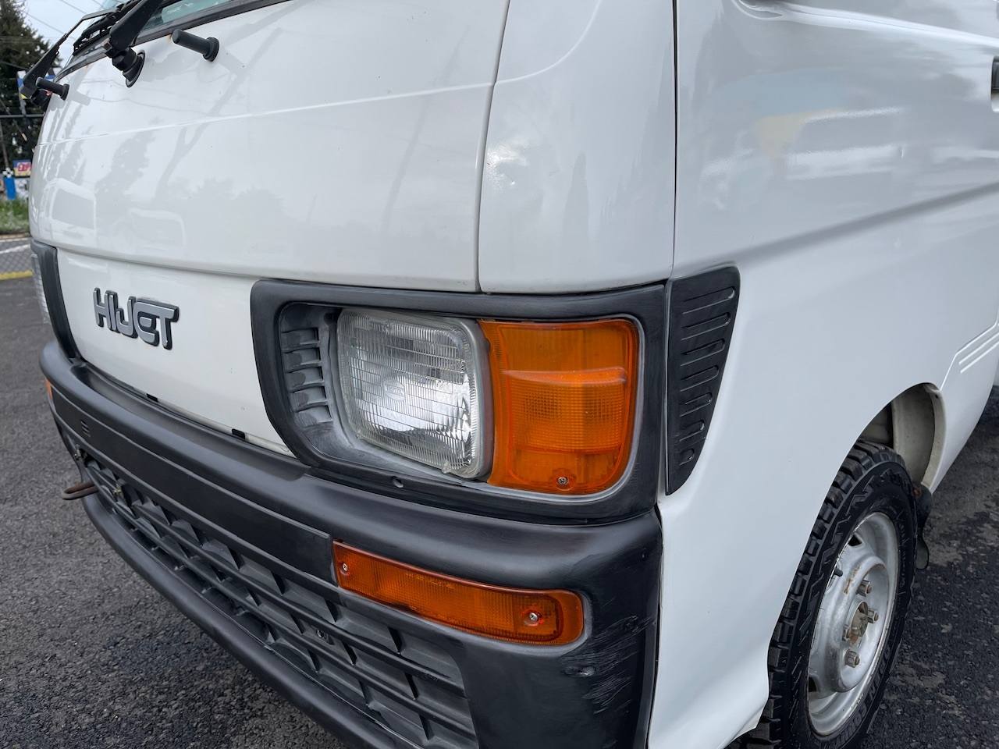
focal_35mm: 25
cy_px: 374
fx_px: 721
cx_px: 500
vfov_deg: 54.9
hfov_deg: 69.4
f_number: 1.6
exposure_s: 1/1353
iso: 32
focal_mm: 5.1
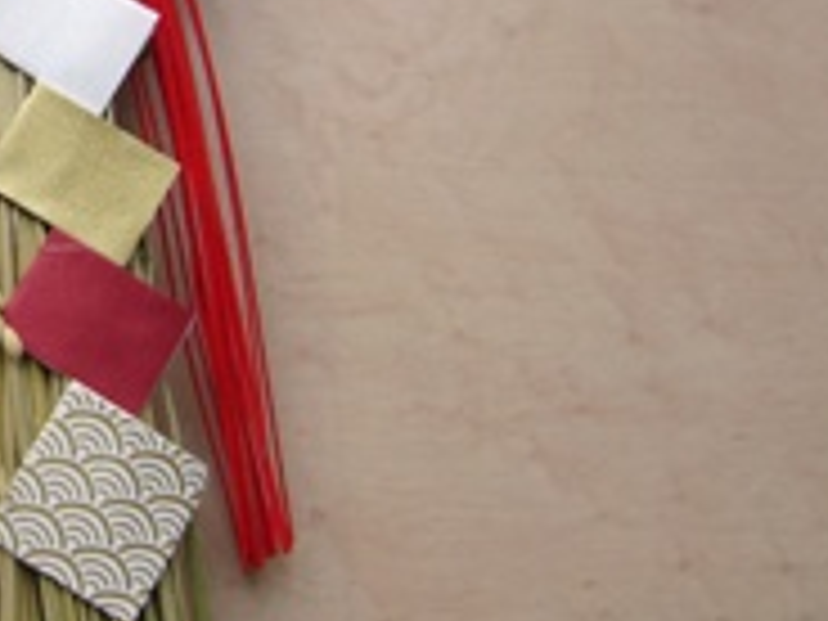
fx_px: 1866
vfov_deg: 18.5
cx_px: -52
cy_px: 18
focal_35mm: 78
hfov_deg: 23.7
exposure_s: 1/200
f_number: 2.8
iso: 80
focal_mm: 5.8
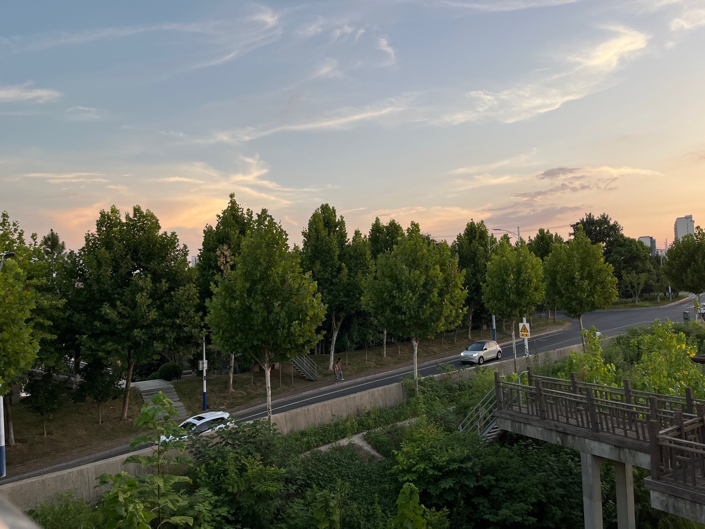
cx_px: 352
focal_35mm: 26
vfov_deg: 53.1
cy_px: 264
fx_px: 530
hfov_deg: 67.3
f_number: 1.6
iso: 50
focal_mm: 5.1
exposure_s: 1/323
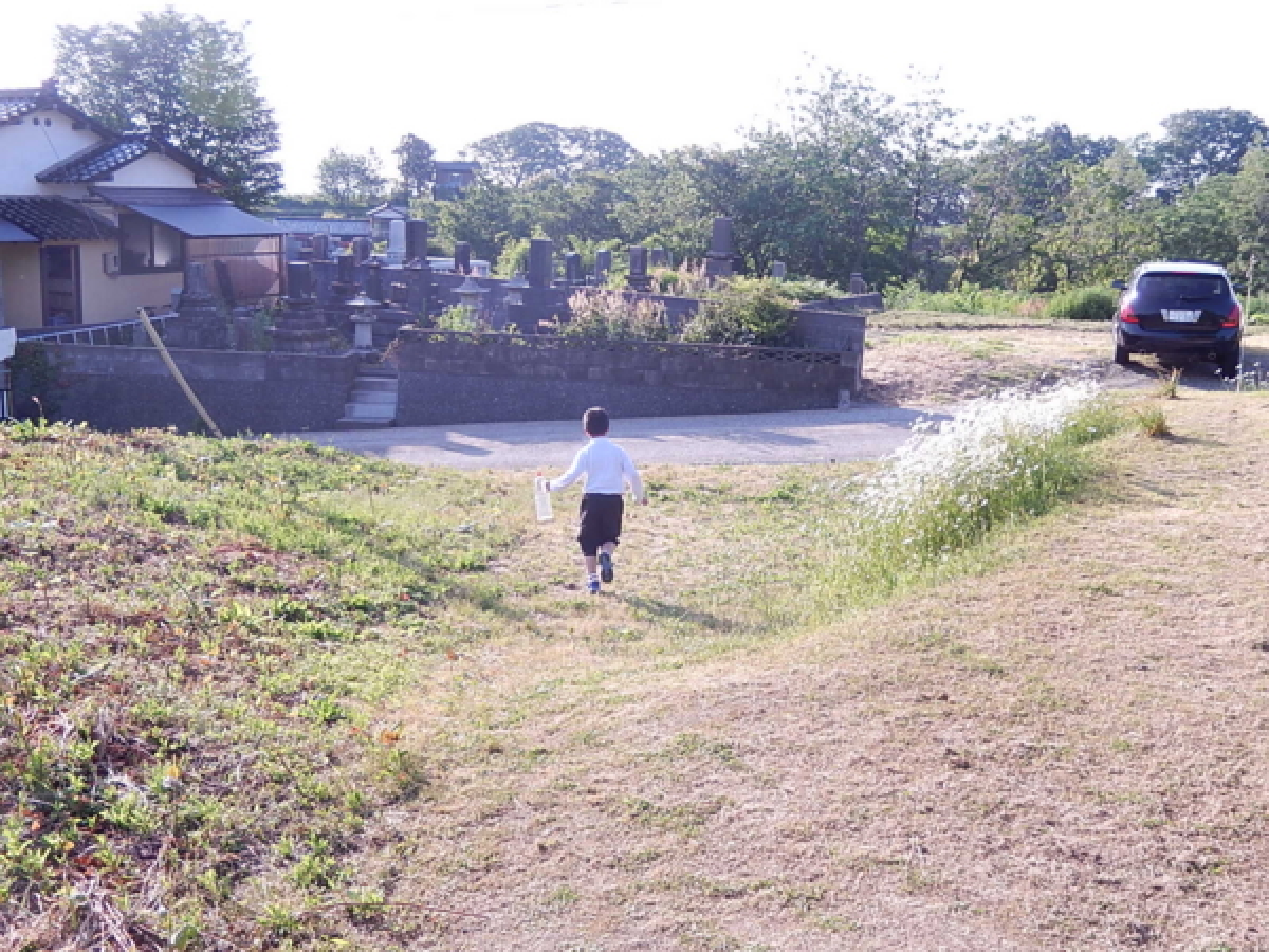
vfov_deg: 39.7
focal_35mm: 36
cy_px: 476
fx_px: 1320
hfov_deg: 51.4
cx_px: 634
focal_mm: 6.5
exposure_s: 1/250
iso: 125
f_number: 4
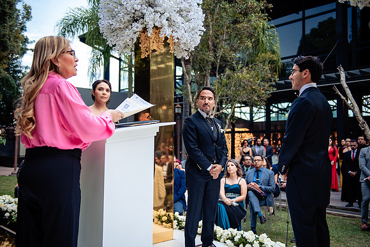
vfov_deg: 36.9
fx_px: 370
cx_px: 185
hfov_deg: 53.1
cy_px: 124
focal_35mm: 36
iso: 320
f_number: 2.8
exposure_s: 1/160
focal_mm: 36
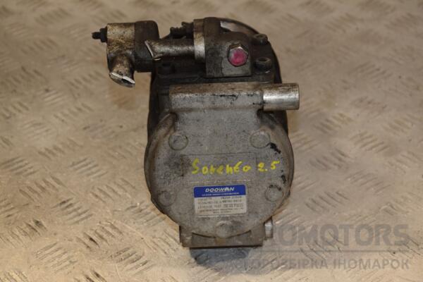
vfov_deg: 13.0
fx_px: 1234
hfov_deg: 19.5
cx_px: 212
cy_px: 141
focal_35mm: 105
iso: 800
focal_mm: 70
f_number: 6.3
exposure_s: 1/200
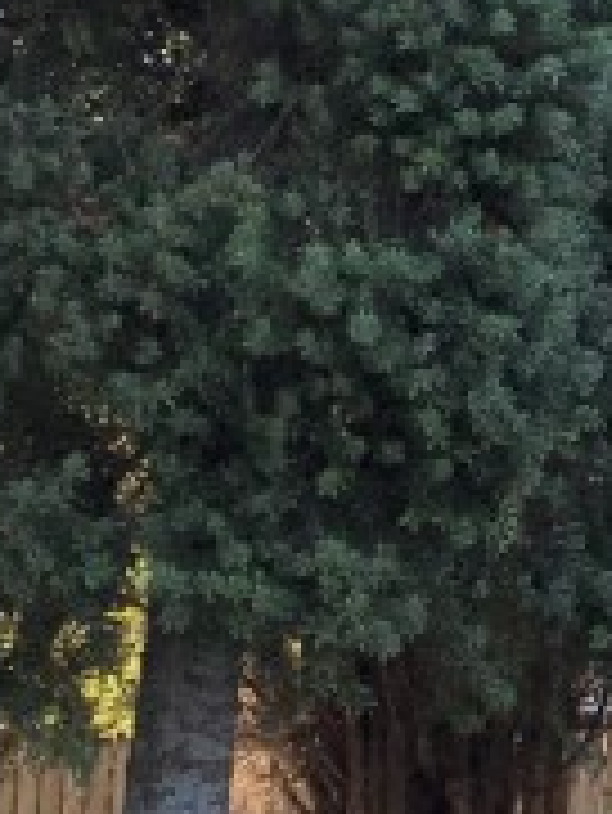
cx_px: 1166
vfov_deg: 11.8
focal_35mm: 164
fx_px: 3861
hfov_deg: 8.6
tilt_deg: +12.7
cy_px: -193
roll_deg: -1.3
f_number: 2.2
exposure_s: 1/394
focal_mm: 4.15
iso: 25
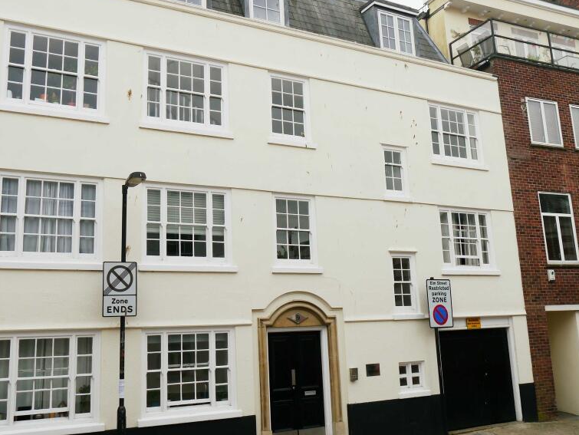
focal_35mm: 38
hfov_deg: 49.0
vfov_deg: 37.7
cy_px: 190
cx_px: 294
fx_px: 636
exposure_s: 1/320
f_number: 7.1
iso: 160
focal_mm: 14
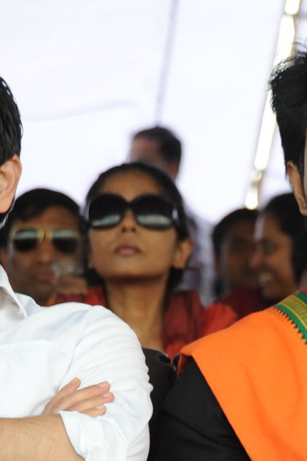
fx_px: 4264
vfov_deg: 6.2
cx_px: 376
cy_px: 567
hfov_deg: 4.1
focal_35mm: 333
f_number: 6.3
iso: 500
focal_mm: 120
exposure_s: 1/125
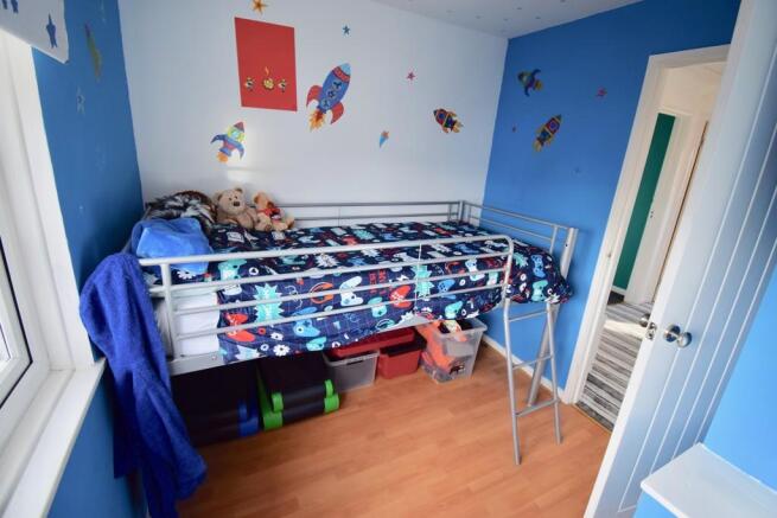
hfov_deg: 100.4
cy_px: 259
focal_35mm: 15
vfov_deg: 77.4
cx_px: 388
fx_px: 324
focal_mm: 10
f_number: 4.5
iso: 400
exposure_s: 1/80
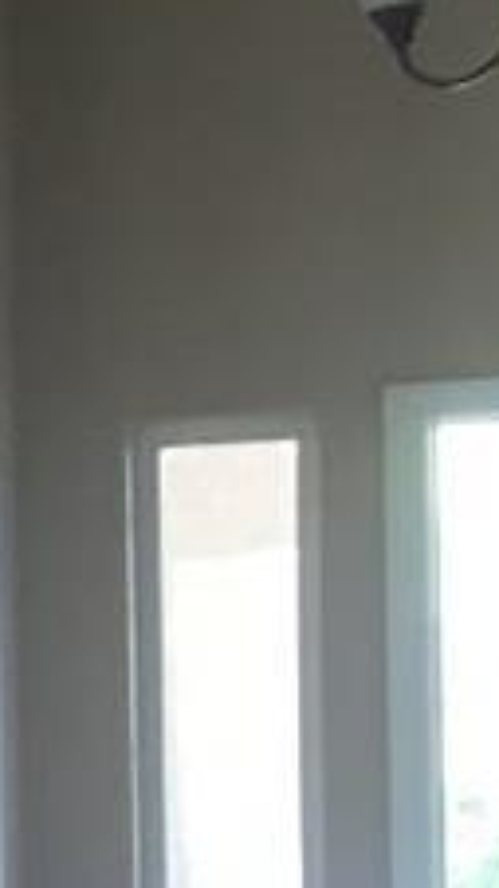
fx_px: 4943
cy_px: 1092
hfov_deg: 4.5
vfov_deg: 10.1
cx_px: -2409
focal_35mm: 210
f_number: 2.2
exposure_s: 1/15
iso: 25
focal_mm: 4.15
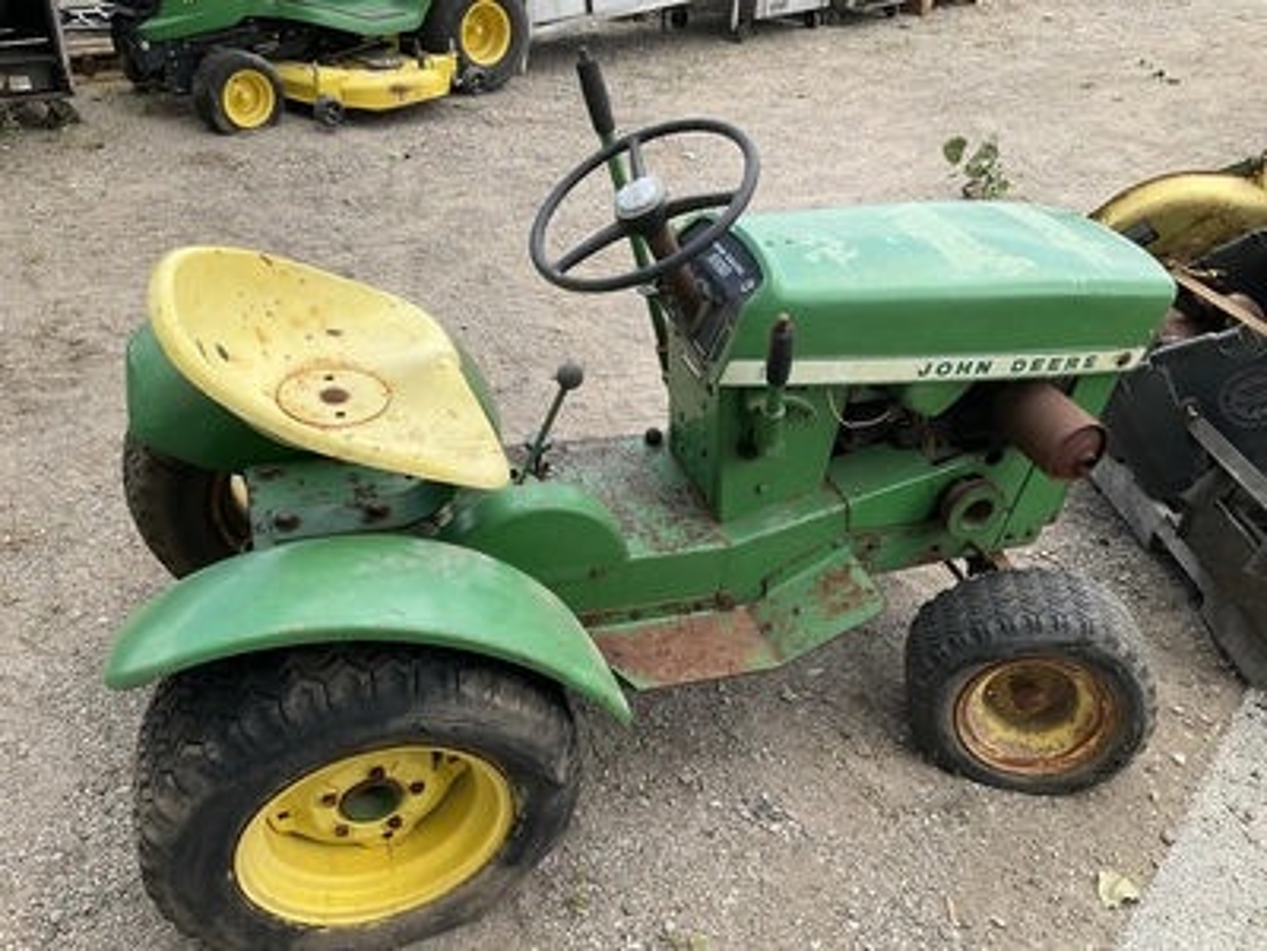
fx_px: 1061
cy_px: 476
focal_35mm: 29
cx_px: 634
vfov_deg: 48.2
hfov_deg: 61.7
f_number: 1.8
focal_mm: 3
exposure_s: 1/519
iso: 25
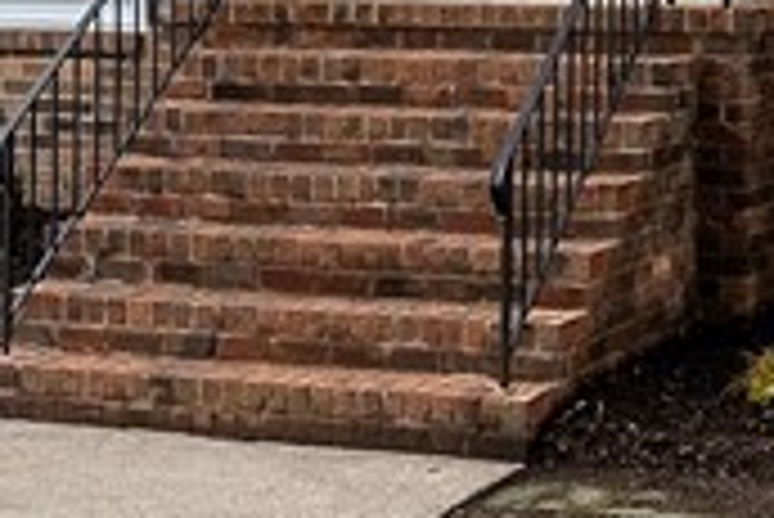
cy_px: -86
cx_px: 457
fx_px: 2711
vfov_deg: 10.7
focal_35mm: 126
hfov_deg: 16.2
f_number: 8
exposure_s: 1/125
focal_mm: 20
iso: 800
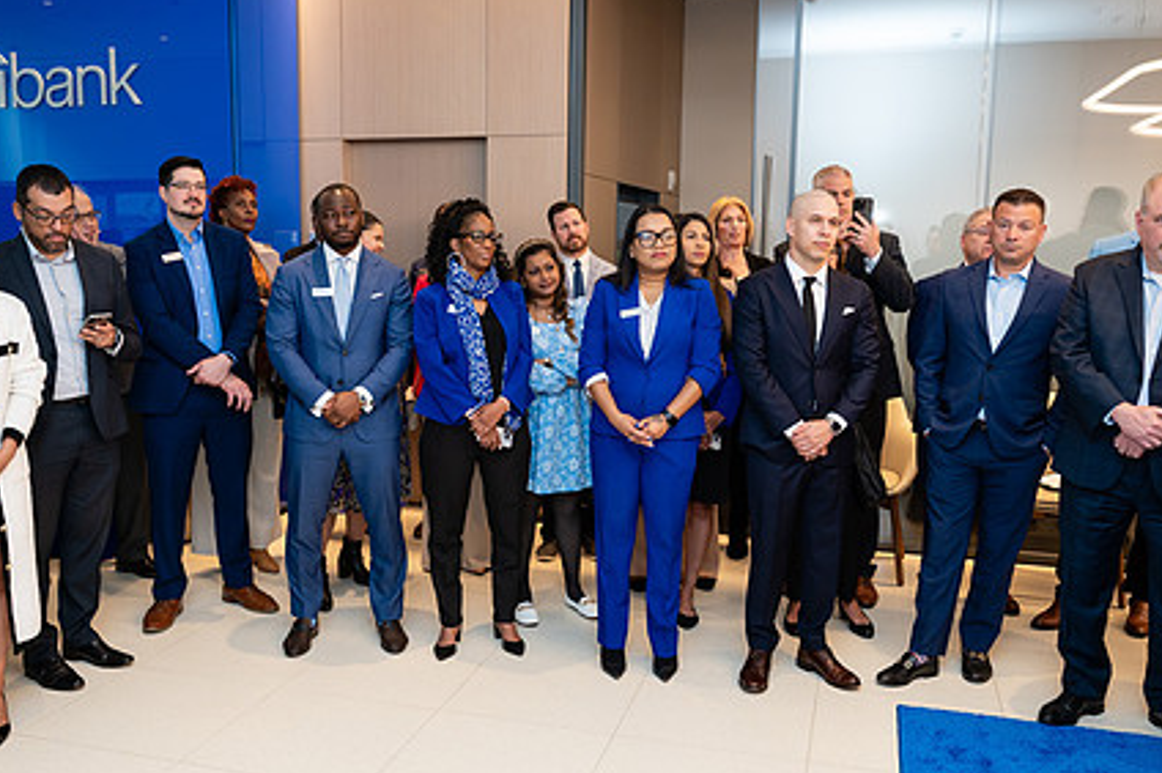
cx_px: 512
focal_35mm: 34
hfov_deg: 55.7
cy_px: 403
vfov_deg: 38.8
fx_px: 1097
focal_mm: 24
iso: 500
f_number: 3.2
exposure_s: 1/200
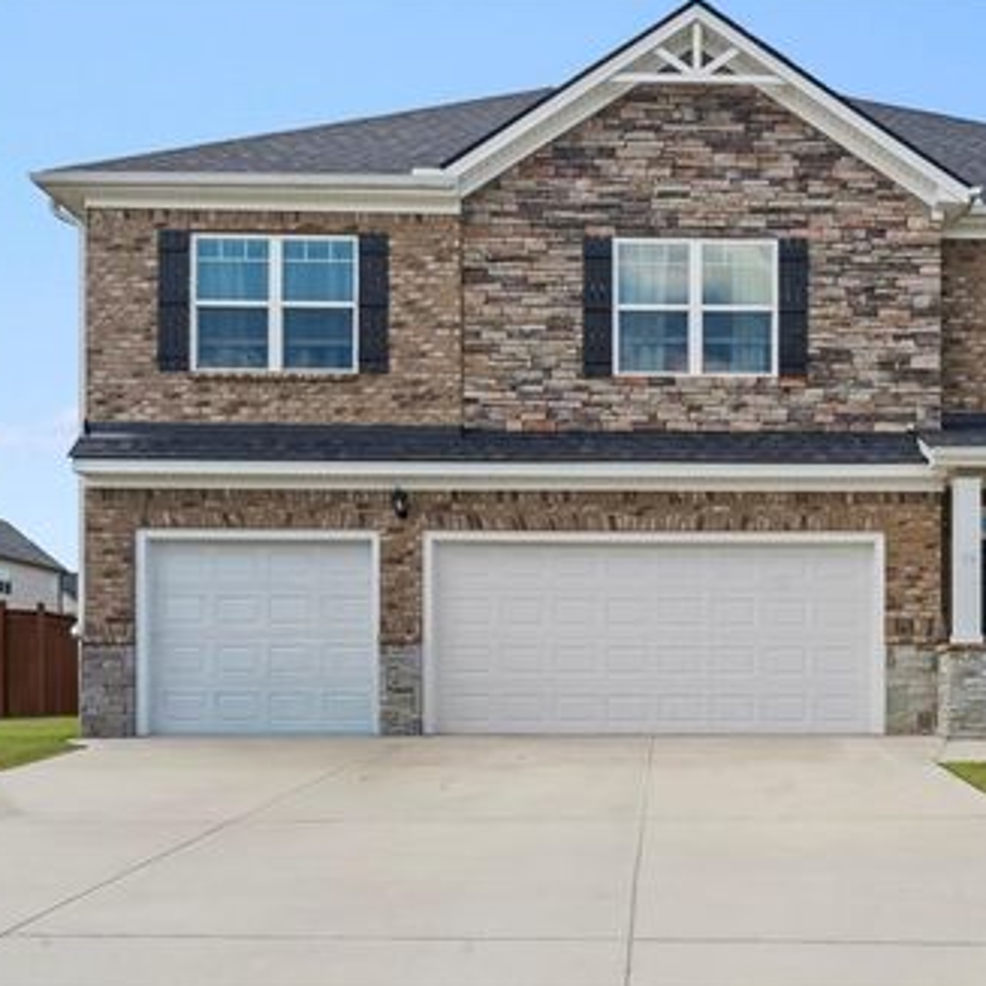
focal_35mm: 39
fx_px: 1257
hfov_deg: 41.8
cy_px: 490
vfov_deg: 42.8
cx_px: 712
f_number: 9
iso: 250
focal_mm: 30
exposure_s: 1/125
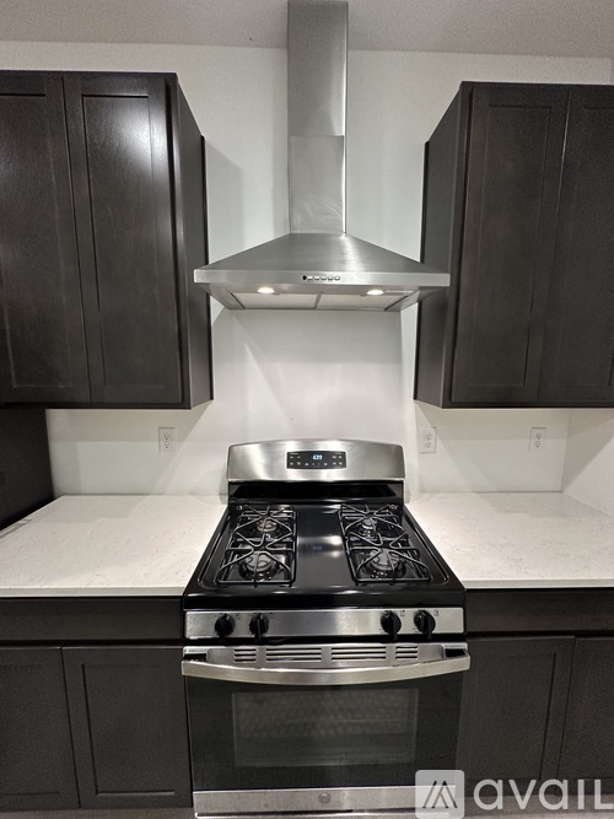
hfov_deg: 85.7
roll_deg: -0.2
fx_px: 331
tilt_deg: -6.9
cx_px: 307
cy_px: 410
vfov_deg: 102.1
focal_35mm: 14
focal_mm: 2.22
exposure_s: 1/120
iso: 320
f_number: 2.2
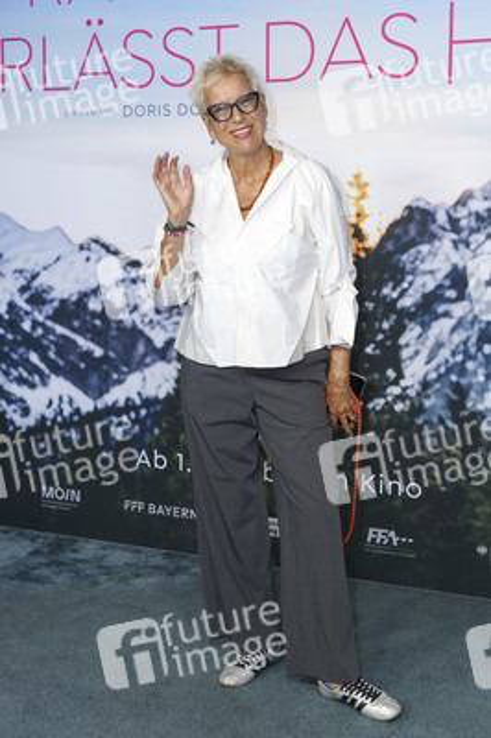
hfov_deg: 26.9
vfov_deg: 39.6
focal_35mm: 50
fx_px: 1025
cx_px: 246
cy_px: 369
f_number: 4
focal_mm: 50
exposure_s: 1/250
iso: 800
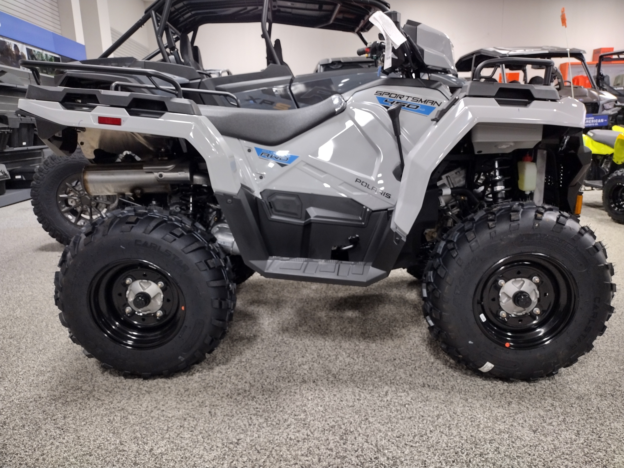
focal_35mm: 27
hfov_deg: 65.3
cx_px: 312
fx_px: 487
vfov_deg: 51.4
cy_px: 234
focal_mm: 4.71
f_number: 1.7
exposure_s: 1/40
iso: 331
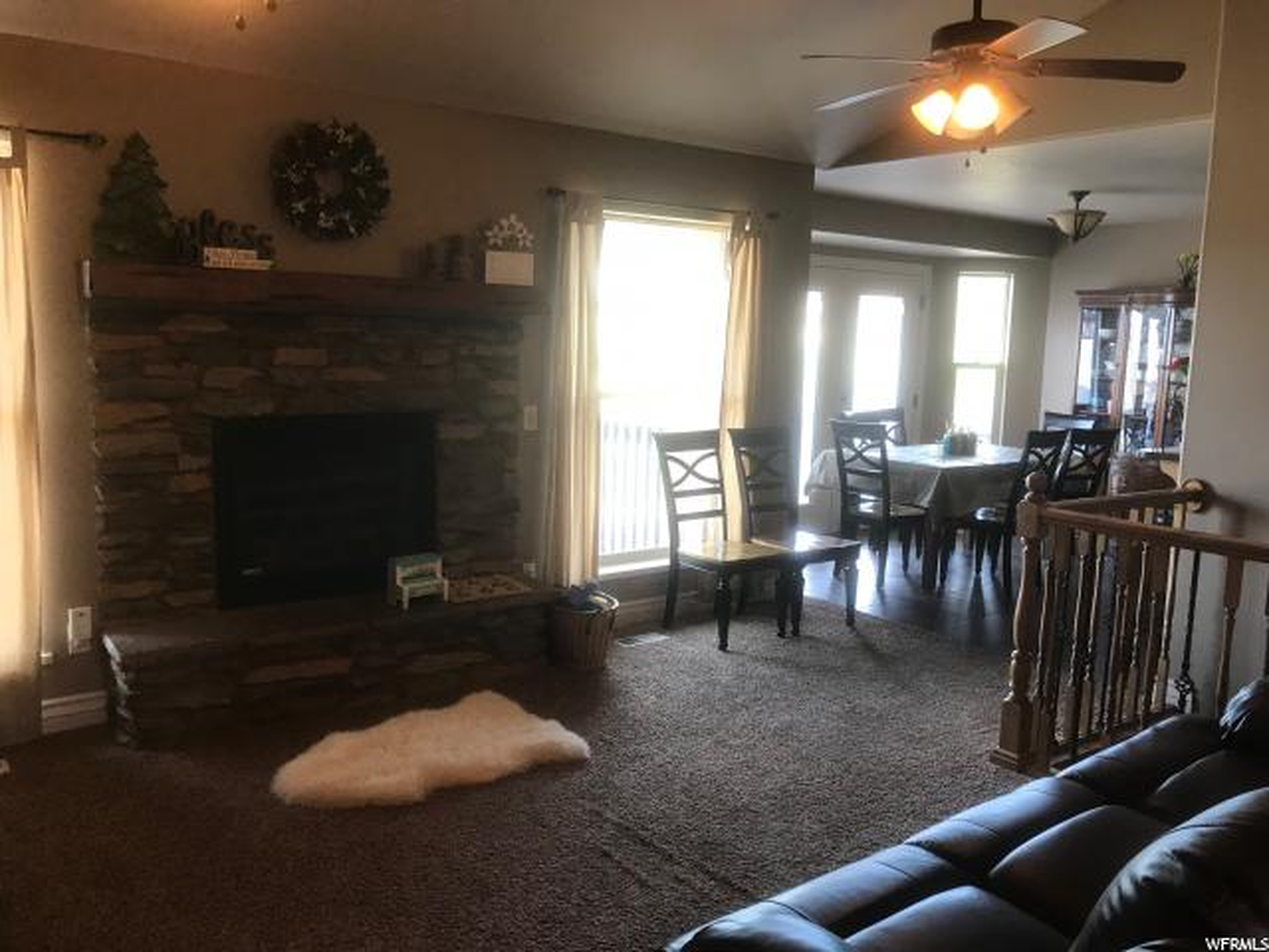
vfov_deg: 49.7
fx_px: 1026
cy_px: 476
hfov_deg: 63.4
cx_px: 634
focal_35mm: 28
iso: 40
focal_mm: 3.99
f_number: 1.8
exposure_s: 1/30
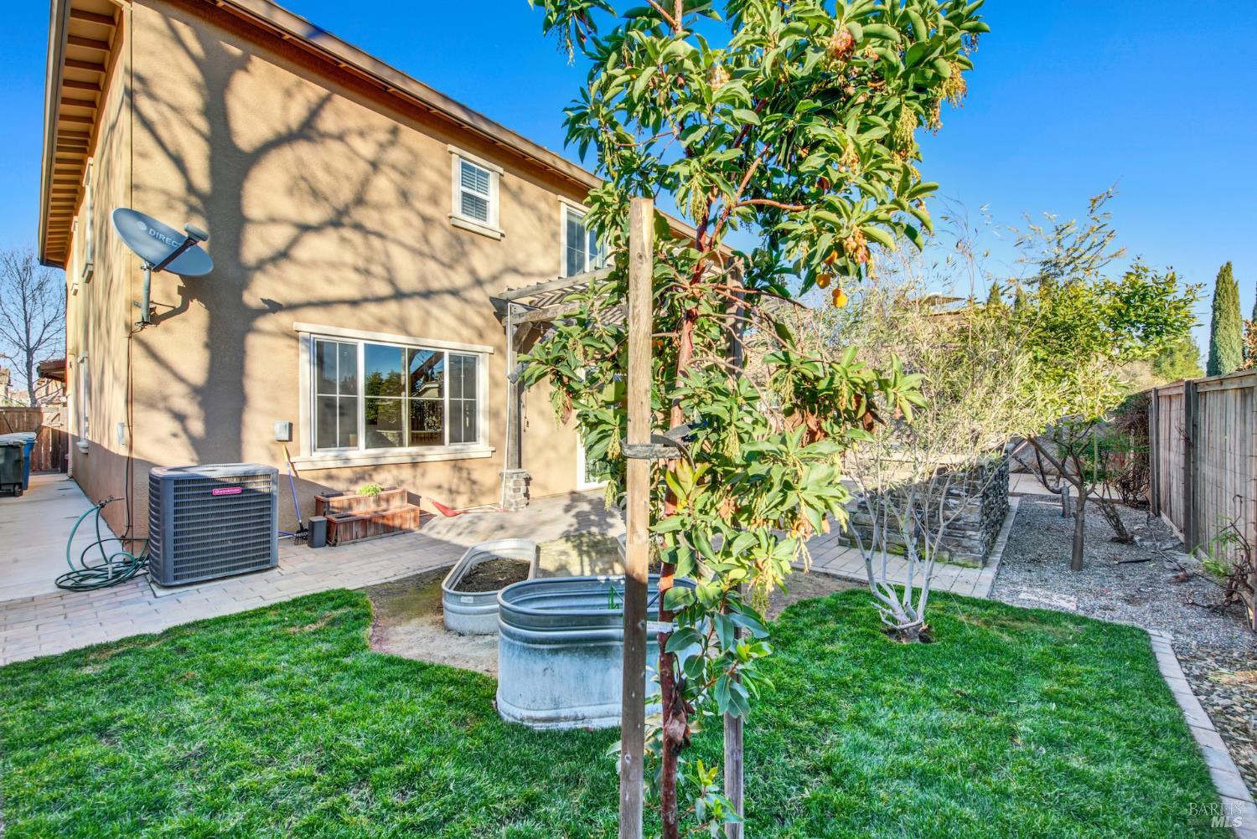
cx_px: 628
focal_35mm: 14
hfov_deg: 104.2
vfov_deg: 81.3
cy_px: 420
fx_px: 489
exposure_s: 1/30
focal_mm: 14
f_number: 14
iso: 100
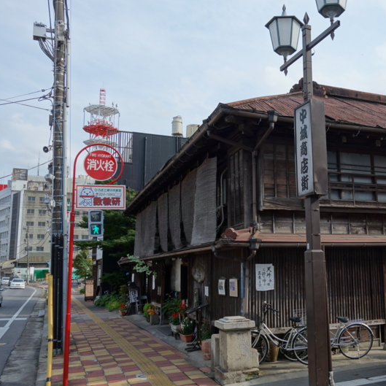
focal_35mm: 36
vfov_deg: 46.0
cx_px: 285
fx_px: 454
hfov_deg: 44.7
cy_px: 194
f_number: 5.6
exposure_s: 1/250
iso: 125
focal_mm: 10.4
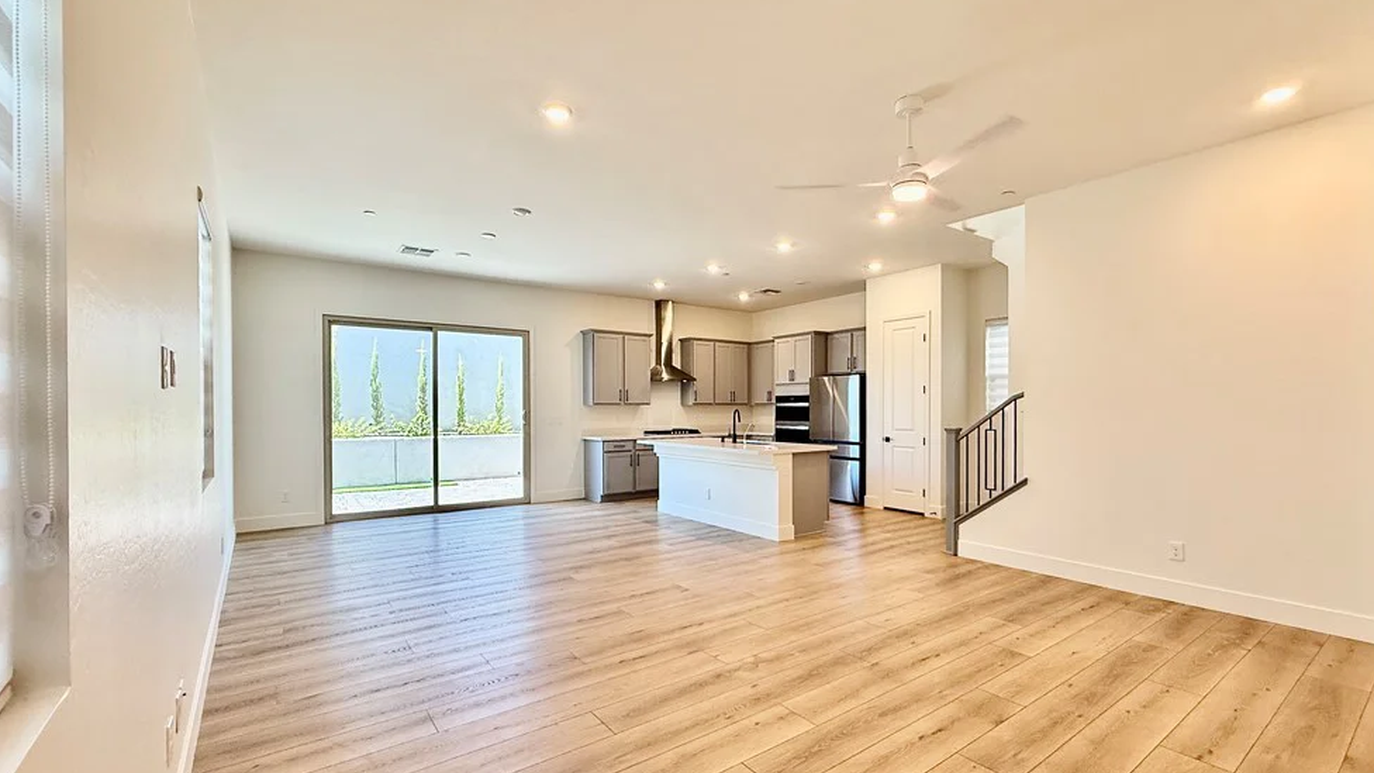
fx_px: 583
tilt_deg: -1.5
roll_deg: -0.2
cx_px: 715
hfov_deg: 99.3
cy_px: 432
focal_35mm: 16
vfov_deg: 66.9
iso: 200
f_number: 2.2
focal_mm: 2.22
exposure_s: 1/120
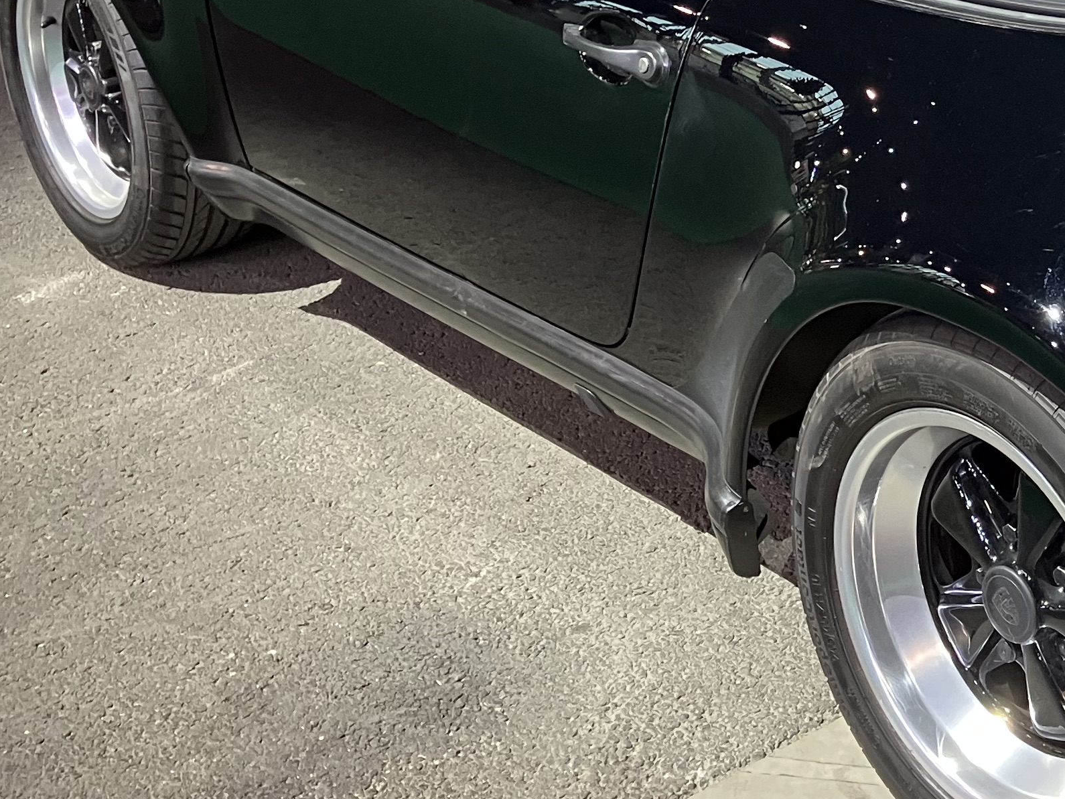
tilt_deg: -16.9
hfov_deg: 25.0
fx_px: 2185
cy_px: 56
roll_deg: +0.1
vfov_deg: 20.3
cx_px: 1241
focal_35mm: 71
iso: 160
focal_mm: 3.99
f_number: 1.8
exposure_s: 1/57
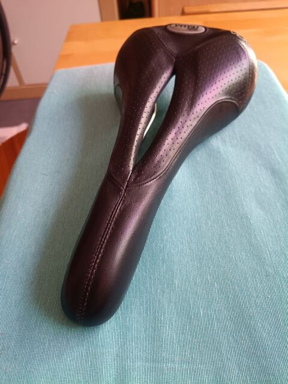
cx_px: 144
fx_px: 288
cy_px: 192
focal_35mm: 26
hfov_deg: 53.1
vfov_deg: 67.3
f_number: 1.8
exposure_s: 1/50
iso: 924
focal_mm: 4.81
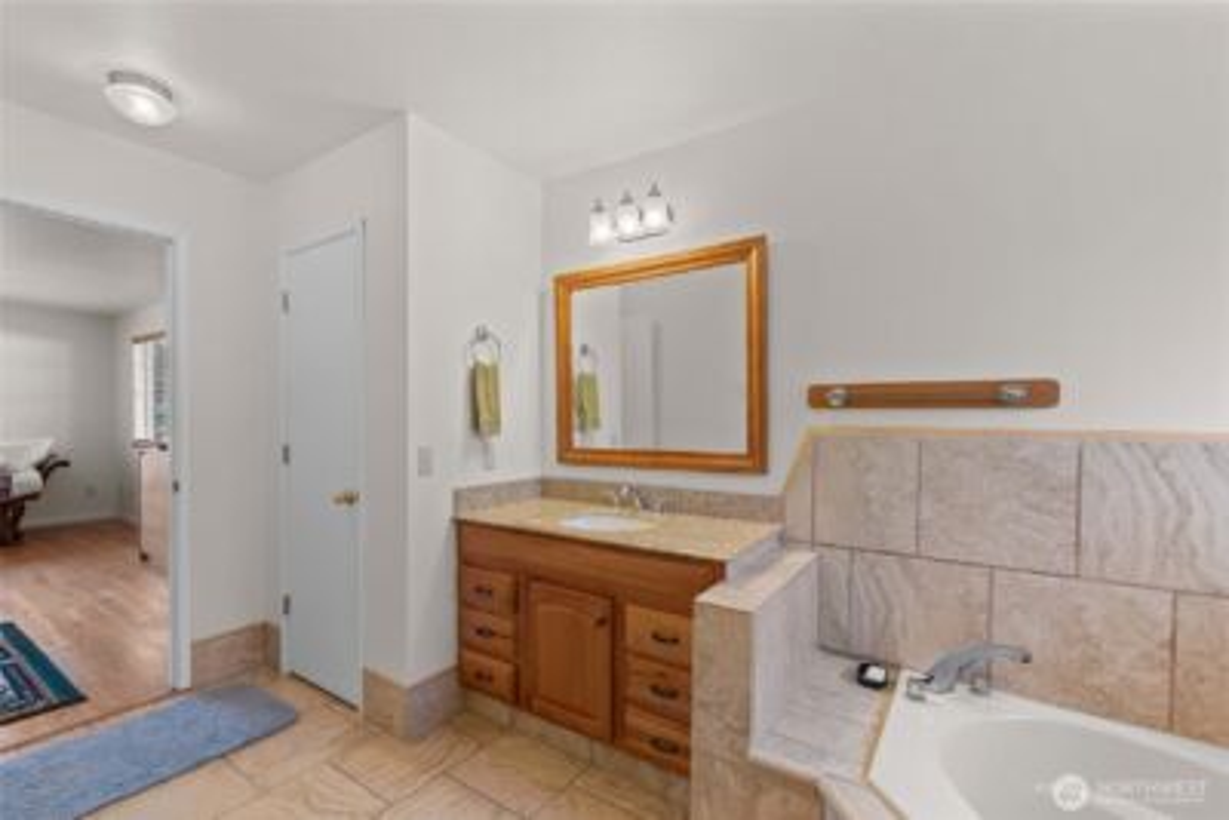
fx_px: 512
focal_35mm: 15
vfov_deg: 77.4
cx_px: 614
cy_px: 410
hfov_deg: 100.4
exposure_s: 1/8
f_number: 7.1
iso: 200
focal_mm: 15
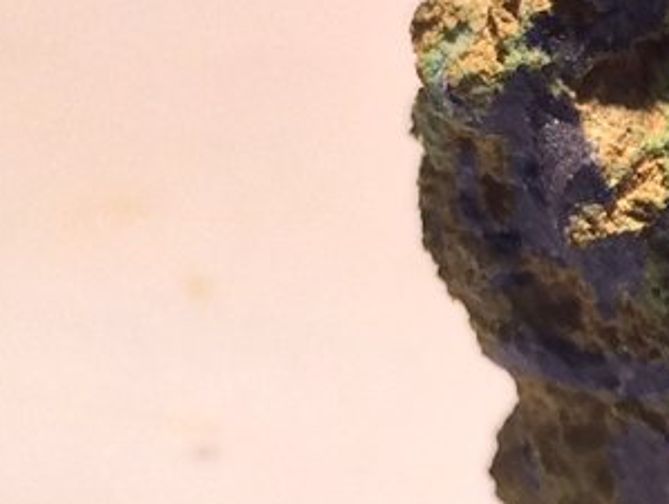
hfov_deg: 12.2
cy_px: 408
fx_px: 2999
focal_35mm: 155
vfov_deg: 9.6
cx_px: 951
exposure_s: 1/120
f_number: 2.2
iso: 40
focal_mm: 4.15
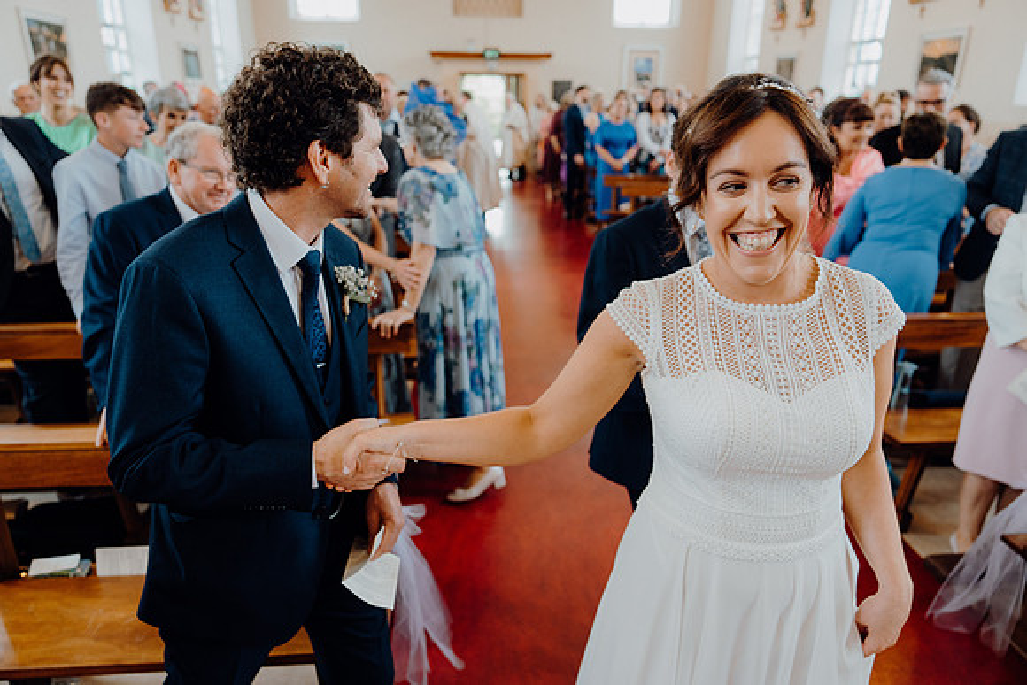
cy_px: 342
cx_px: 514
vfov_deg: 53.2
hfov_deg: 73.7
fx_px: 685
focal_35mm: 24
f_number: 2.8
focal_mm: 24
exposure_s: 1/200
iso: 800
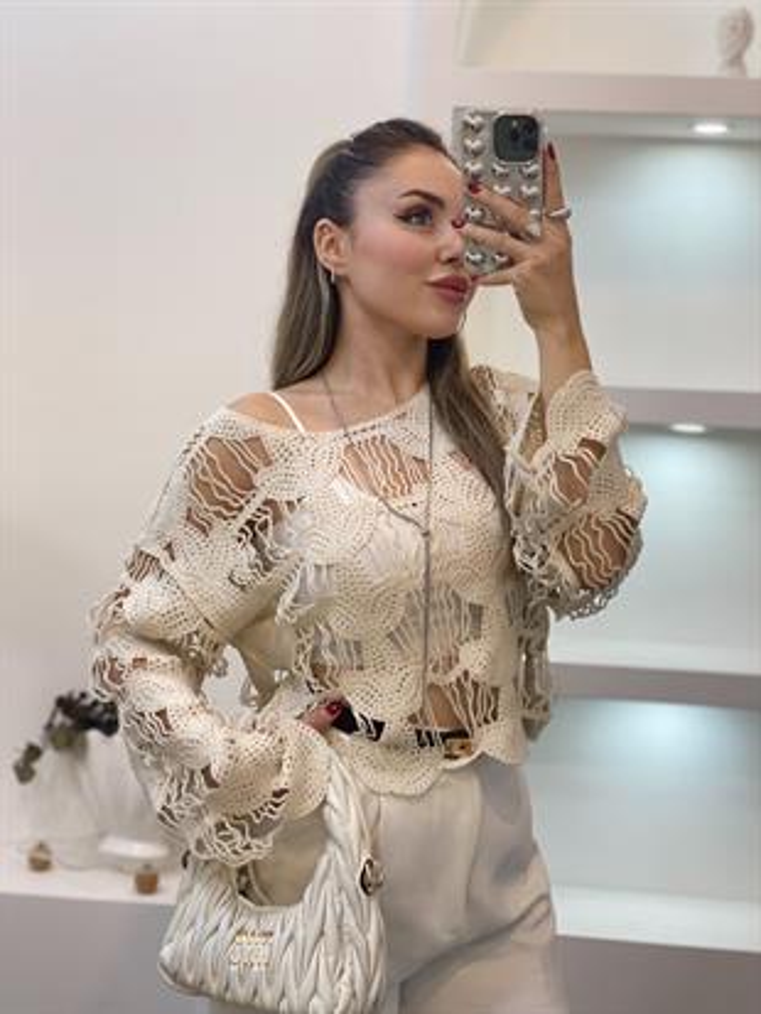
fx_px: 1523
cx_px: 380
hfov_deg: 28.0
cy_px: 507
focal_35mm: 52
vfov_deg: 36.8
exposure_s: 1/100
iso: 80
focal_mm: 6
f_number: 2
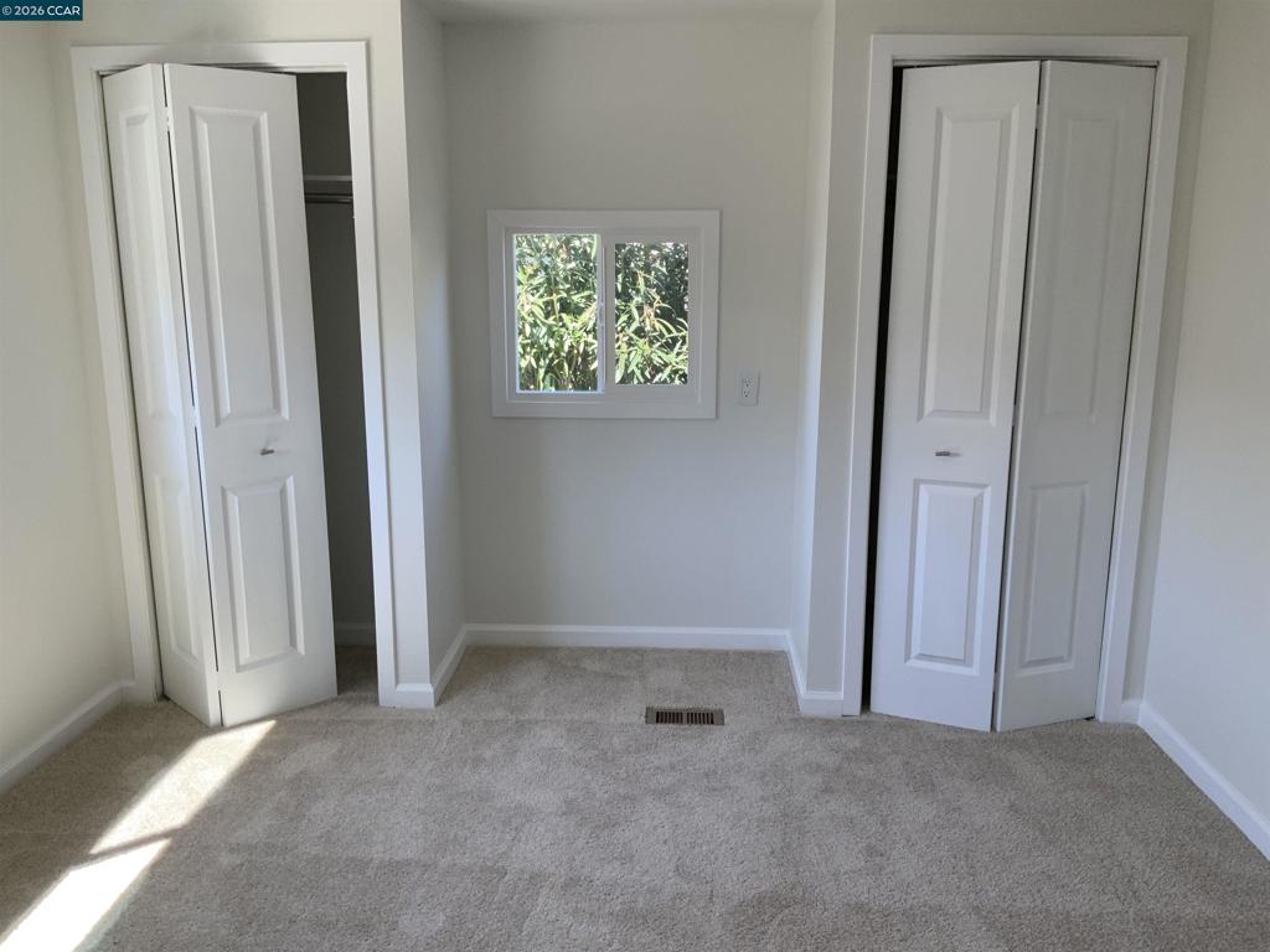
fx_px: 1064
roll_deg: +0.0
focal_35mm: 29
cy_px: 476
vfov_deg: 48.2
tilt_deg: -12.6
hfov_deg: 61.7
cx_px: 635
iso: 32
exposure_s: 1/120
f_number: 1.8
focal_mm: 3
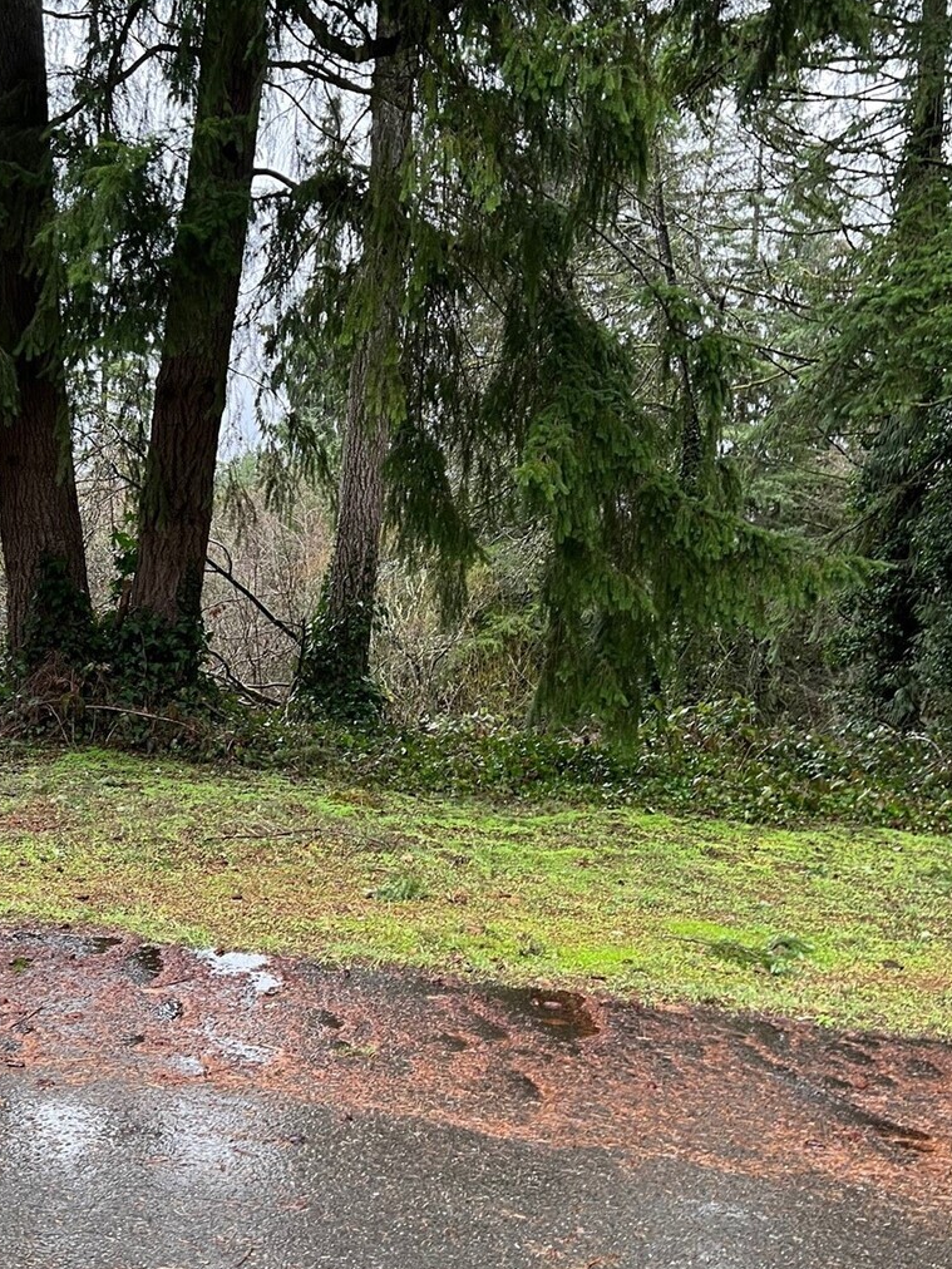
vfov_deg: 50.0
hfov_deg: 38.4
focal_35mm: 37
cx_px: 357
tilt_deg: -1.3
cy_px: 711
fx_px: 1357
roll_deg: -2.4
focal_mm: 5.7
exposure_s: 1/70
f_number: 1.5
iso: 125
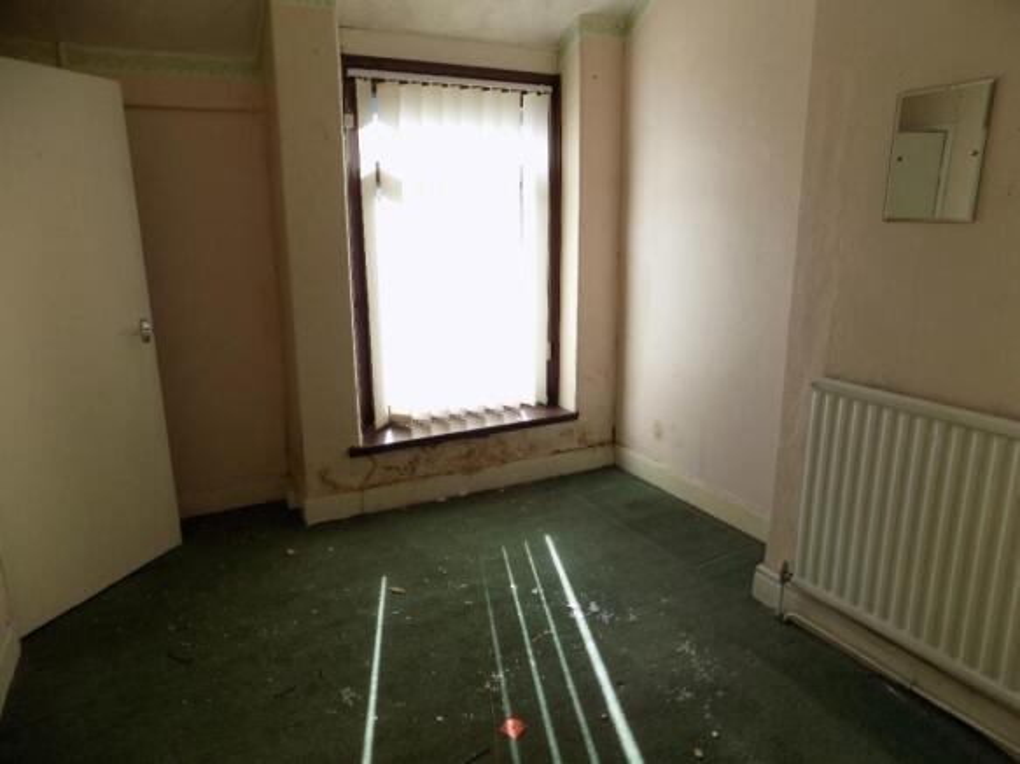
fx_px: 678
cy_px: 382
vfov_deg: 58.9
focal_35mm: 23
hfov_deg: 73.9
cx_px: 510
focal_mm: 4
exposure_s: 1/160
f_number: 3.1
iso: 80
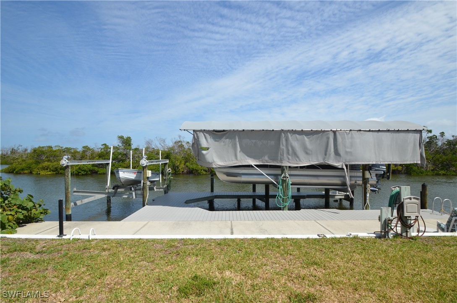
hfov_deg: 95.1
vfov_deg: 71.8
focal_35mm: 16
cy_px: 152
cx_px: 228
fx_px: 209
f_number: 11
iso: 250
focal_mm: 11
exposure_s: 1/500
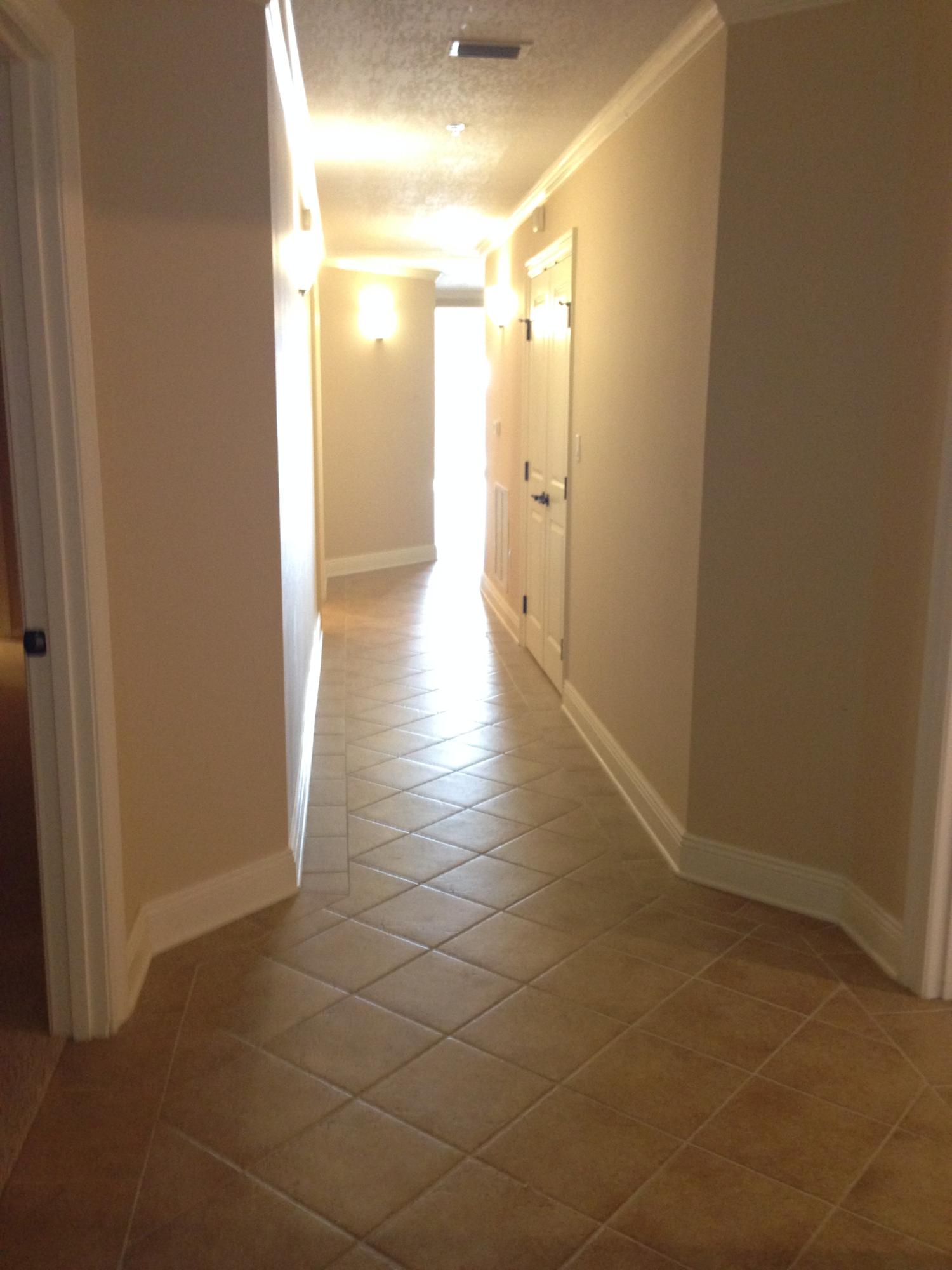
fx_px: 1210
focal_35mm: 33
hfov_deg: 42.9
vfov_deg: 55.4
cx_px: 476
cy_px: 635
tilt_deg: -8.1
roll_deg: -0.3
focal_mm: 4.12
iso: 250
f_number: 2.4
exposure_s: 1/20
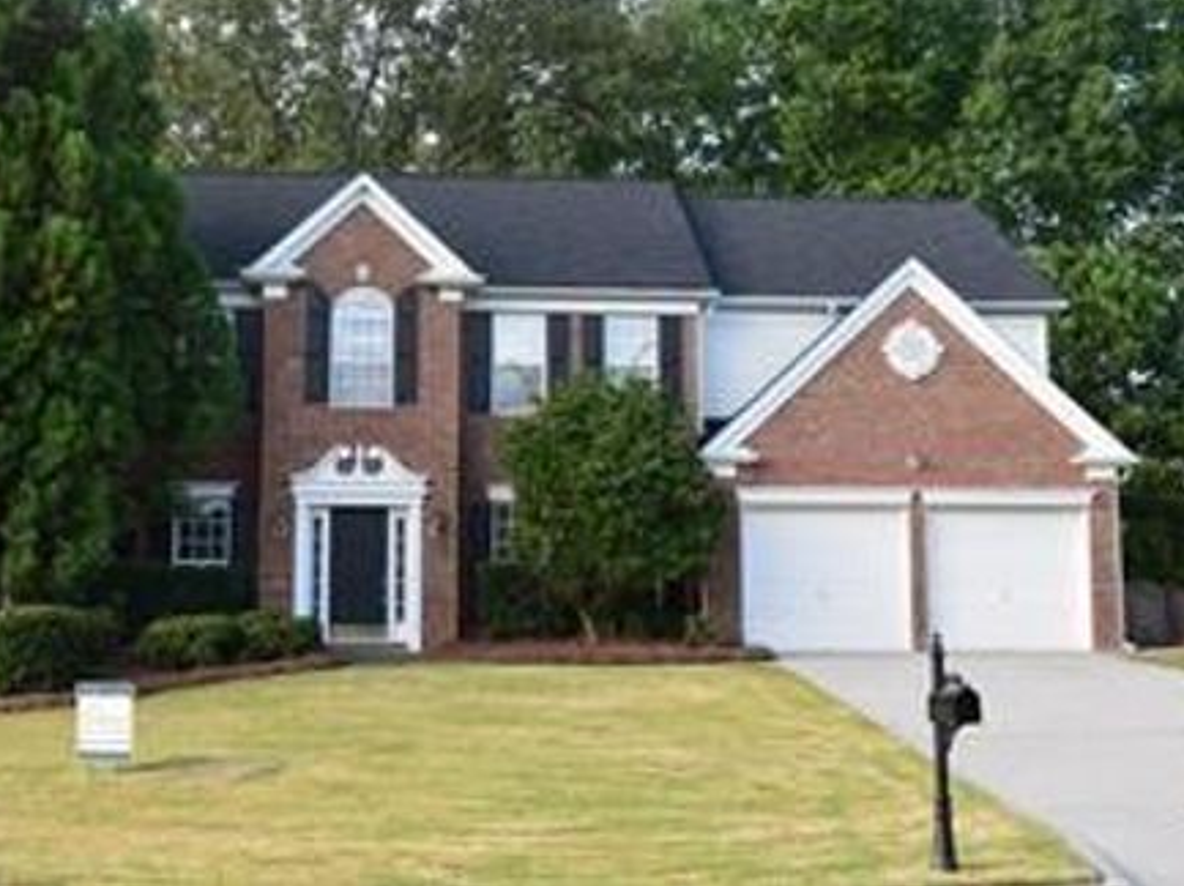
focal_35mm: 50
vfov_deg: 29.1
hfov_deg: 38.2
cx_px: 517
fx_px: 1709
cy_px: 436
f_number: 9
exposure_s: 1/100
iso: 400
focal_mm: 30
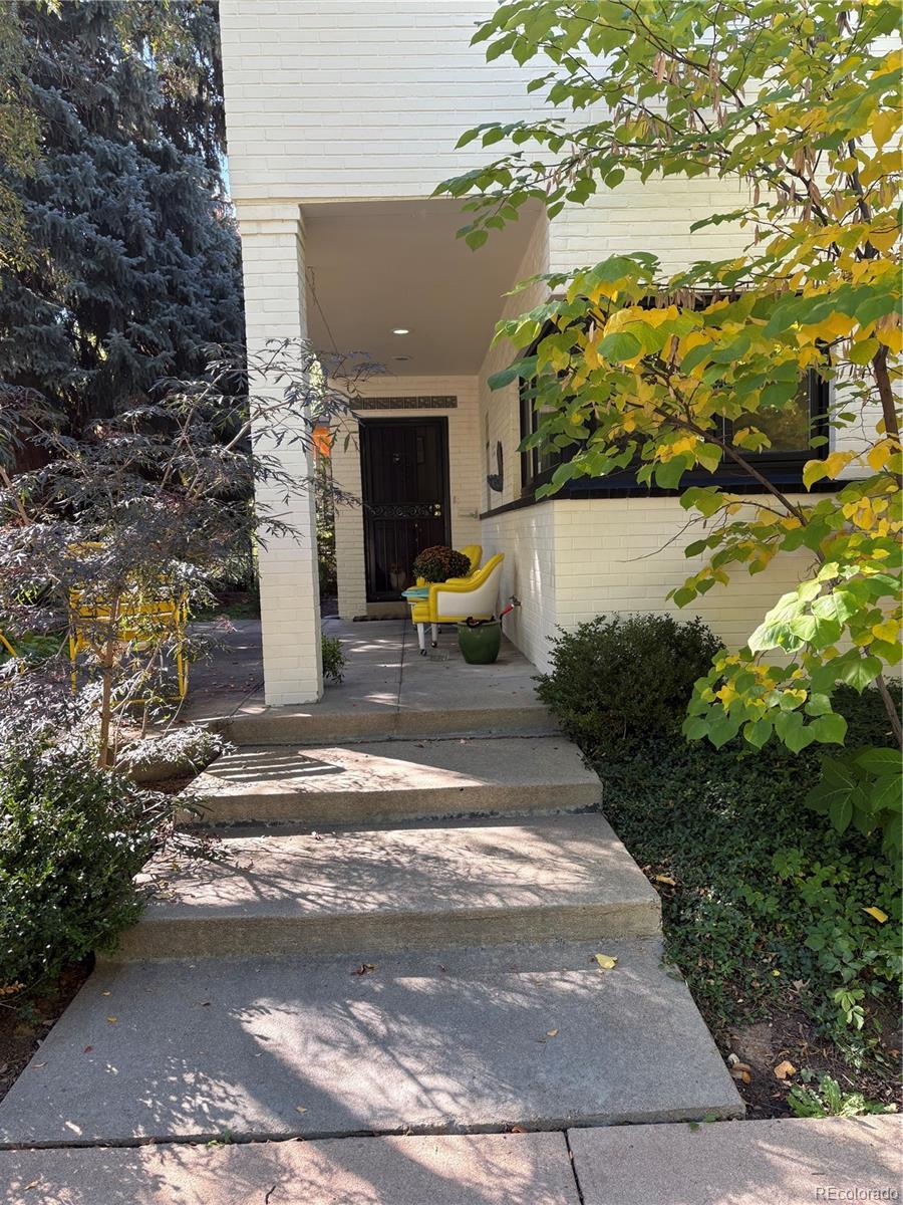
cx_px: 452
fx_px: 904
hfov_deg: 53.1
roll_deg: +1.9
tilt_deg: -3.7
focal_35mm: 26
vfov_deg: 67.3
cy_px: 602
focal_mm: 5.96
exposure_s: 1/156
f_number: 1.6
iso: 40
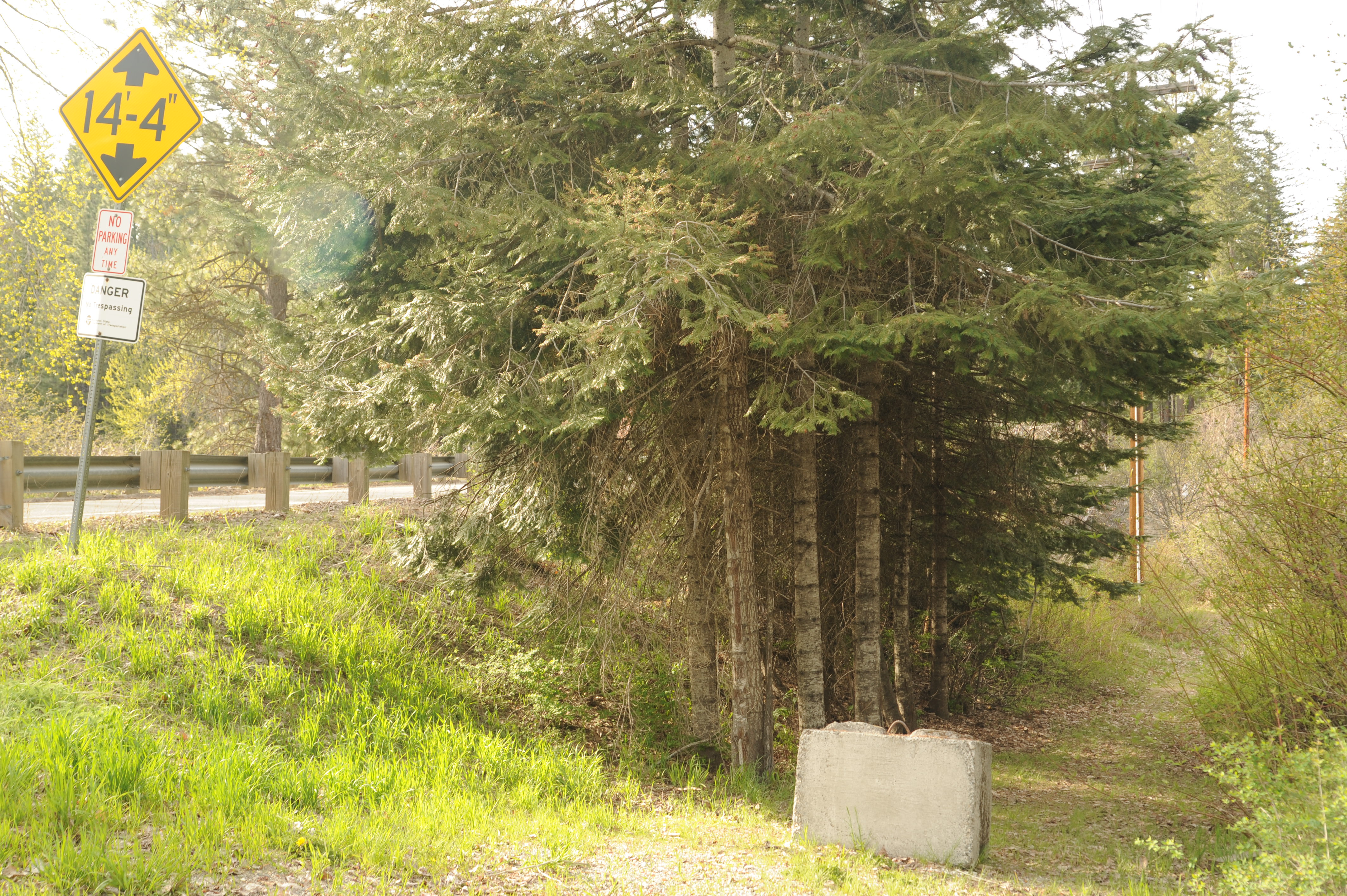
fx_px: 1309
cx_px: 674
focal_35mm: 35
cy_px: 448
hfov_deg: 54.5
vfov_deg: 37.8
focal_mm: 35
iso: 200
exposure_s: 1/60
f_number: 6.3
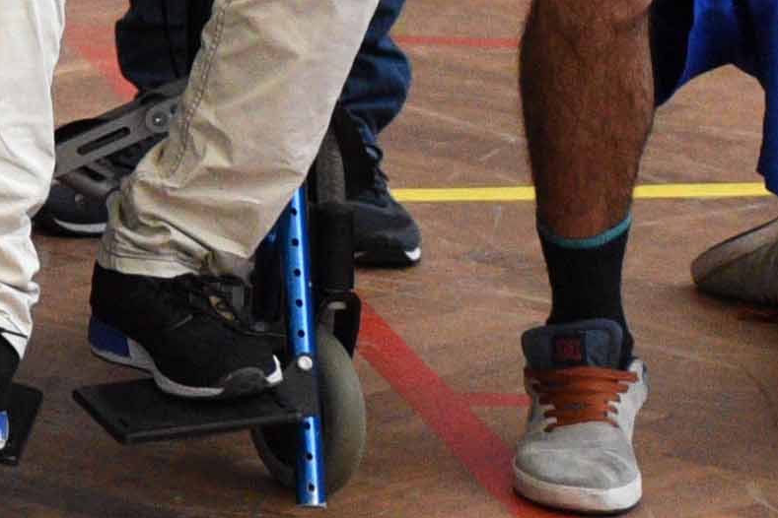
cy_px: -1065
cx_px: -1534
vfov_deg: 4.3
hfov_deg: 6.2
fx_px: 6591
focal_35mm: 305
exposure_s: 1/500
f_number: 4
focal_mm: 40
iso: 3200
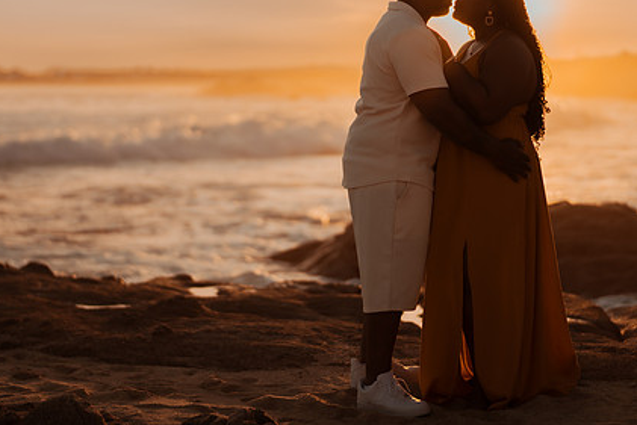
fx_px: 1416
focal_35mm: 80
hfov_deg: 25.4
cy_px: 200
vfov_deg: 17.1
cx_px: 333
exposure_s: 1/8000
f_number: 1.4
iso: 100
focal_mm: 58
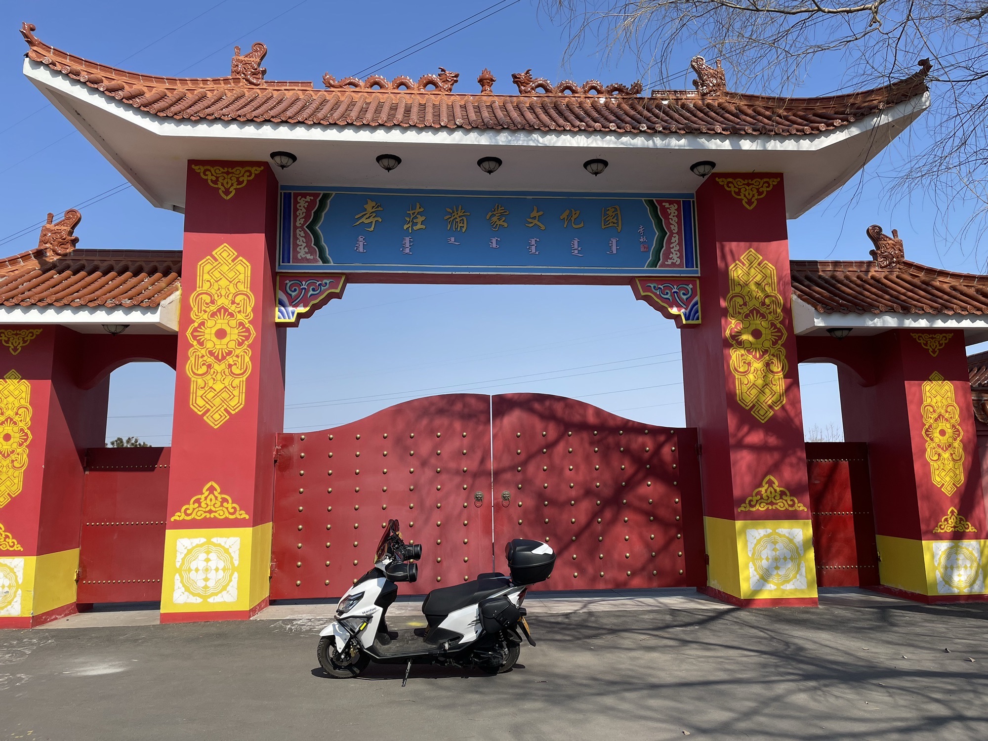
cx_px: 494
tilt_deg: +7.7
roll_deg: +0.4
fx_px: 742
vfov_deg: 53.1
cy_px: 370
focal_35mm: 26
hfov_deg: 67.3
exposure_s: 1/3509
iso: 32
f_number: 1.6
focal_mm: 4.2
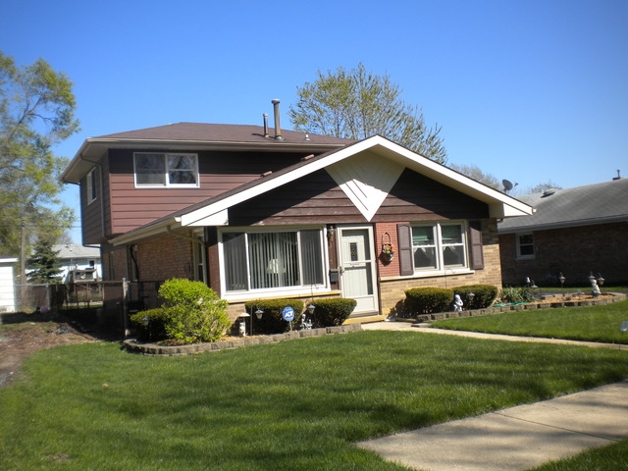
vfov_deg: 40.7
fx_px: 635
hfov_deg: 52.6
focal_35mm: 35
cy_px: 236
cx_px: 314
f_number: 4.6
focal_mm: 6.3
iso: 80
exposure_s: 1/487
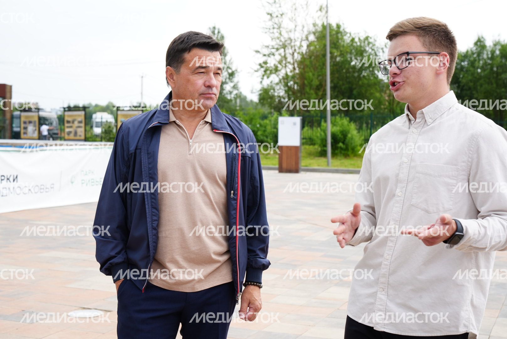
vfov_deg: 24.7
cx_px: 254
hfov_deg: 36.2
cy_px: 170
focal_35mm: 55
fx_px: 775
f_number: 6.3
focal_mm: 55
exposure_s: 1/400
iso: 500
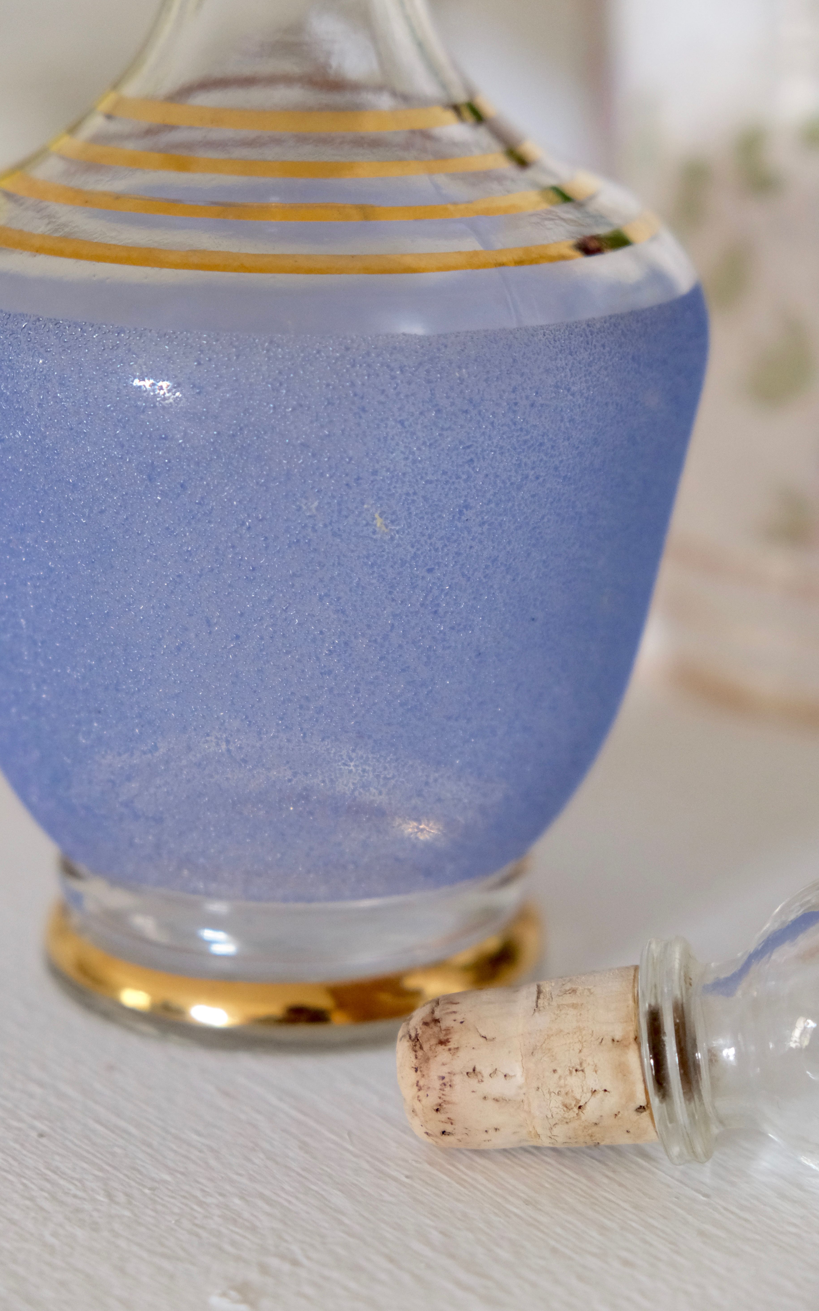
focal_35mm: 87
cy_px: 651
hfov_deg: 15.0
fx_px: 3107
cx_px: 405
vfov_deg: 23.8
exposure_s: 1/60
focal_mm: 55
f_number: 4
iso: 2000
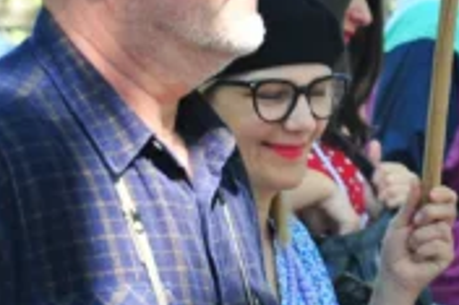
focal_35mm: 240
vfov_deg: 5.7
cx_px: 261
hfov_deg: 8.6
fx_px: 3057
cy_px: 51
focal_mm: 55
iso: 250
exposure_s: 1/200
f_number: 4.5
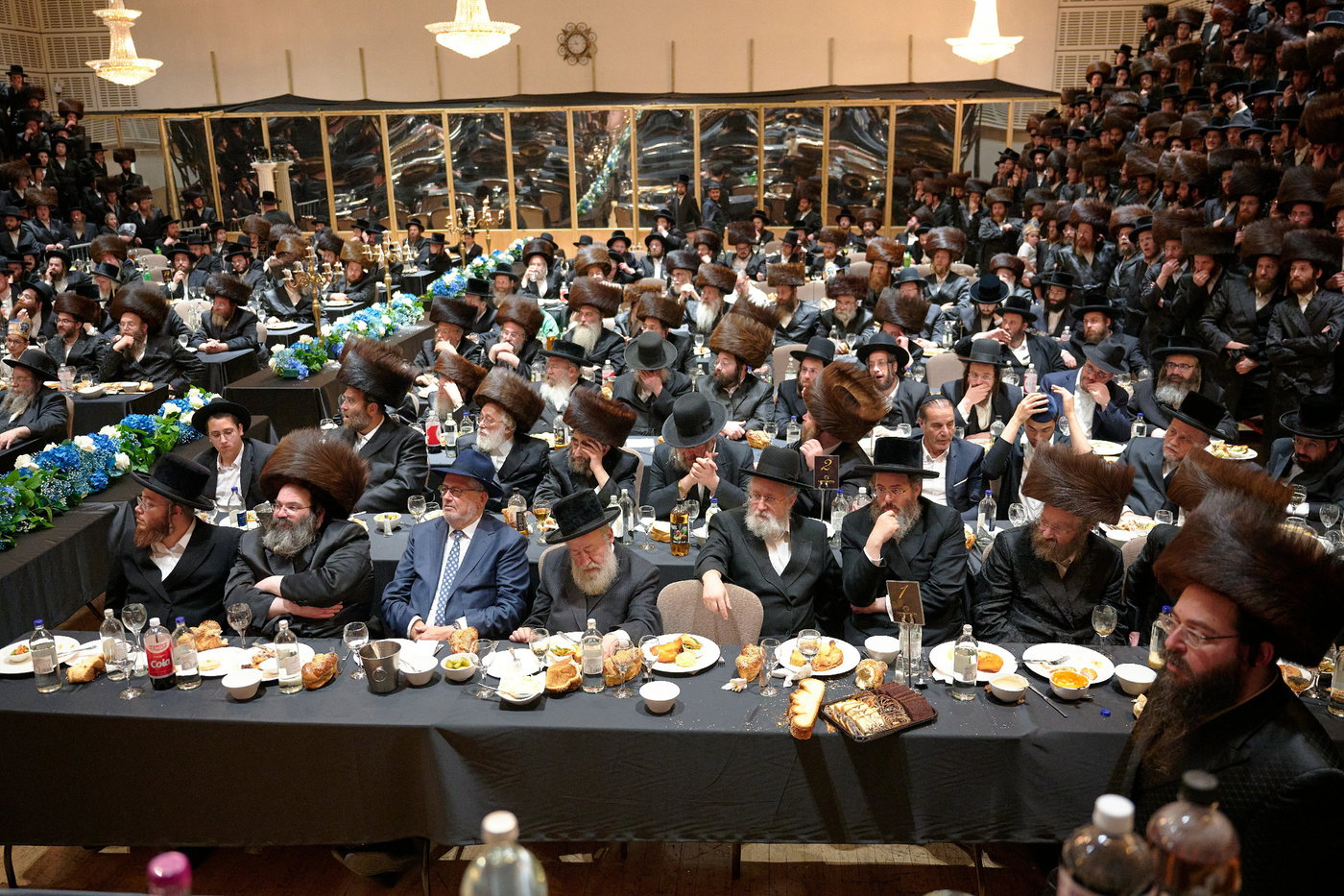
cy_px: 448
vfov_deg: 43.6
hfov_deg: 61.9
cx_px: 672
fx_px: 1120
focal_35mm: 30
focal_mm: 30
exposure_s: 1/200
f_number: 3.2
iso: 4000
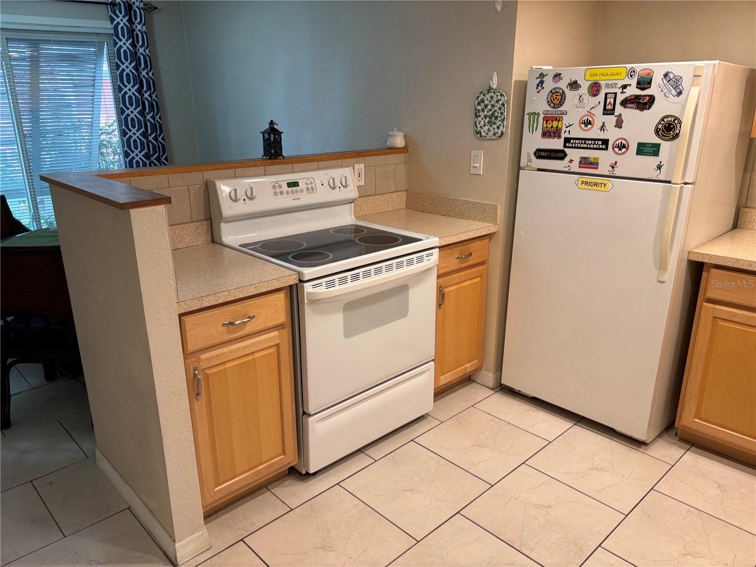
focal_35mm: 26
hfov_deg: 67.3
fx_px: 568
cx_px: 378
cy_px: 284
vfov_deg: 53.1
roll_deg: -0.1
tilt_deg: -18.3
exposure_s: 1/60
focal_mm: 5.96
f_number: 1.6
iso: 80
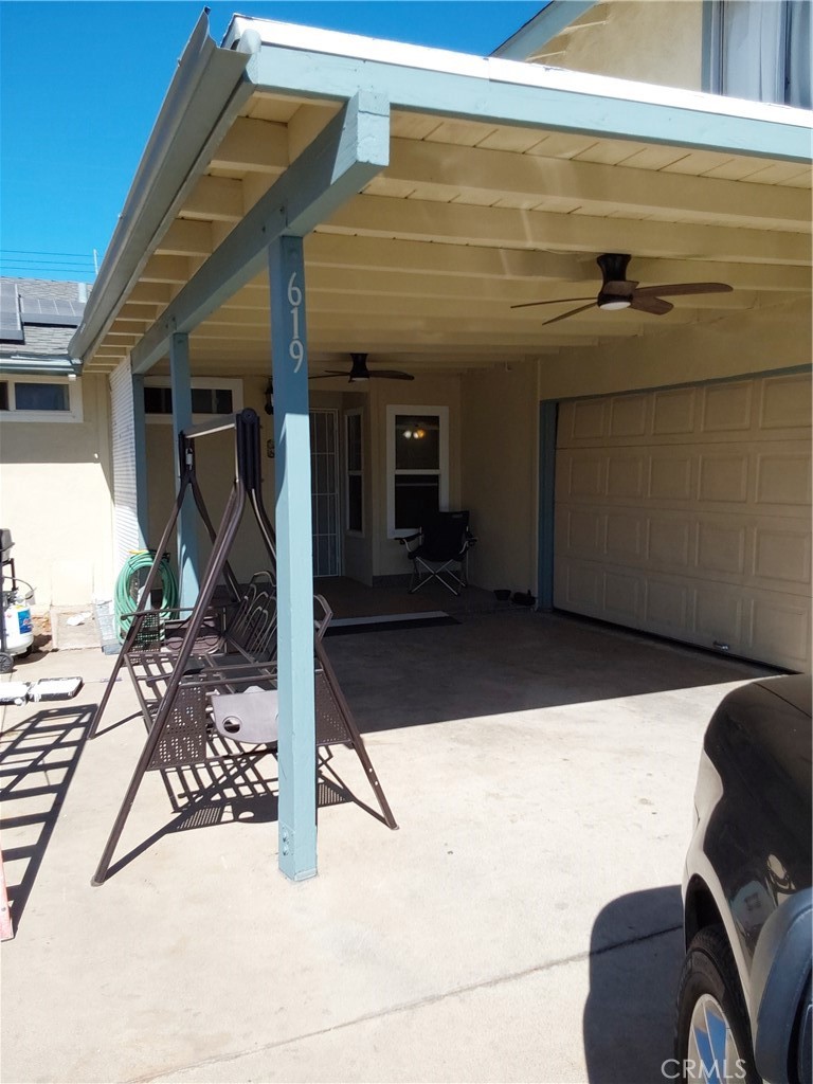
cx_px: 406
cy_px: 542
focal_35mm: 28
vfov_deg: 63.4
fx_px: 877
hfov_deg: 49.7
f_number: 1.9
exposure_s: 1/1671
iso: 50
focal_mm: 2.91
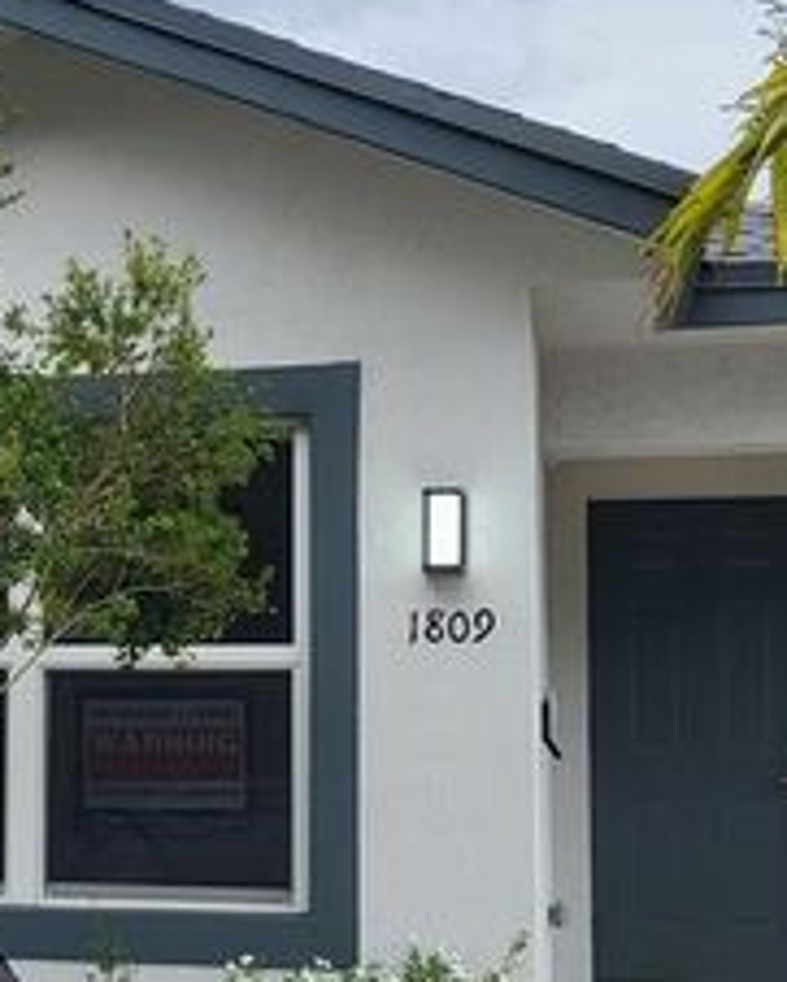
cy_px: 624
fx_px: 2182
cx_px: -22
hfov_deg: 19.8
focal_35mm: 75
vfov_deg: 25.3
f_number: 1.8
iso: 40
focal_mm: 5.4
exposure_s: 1/794
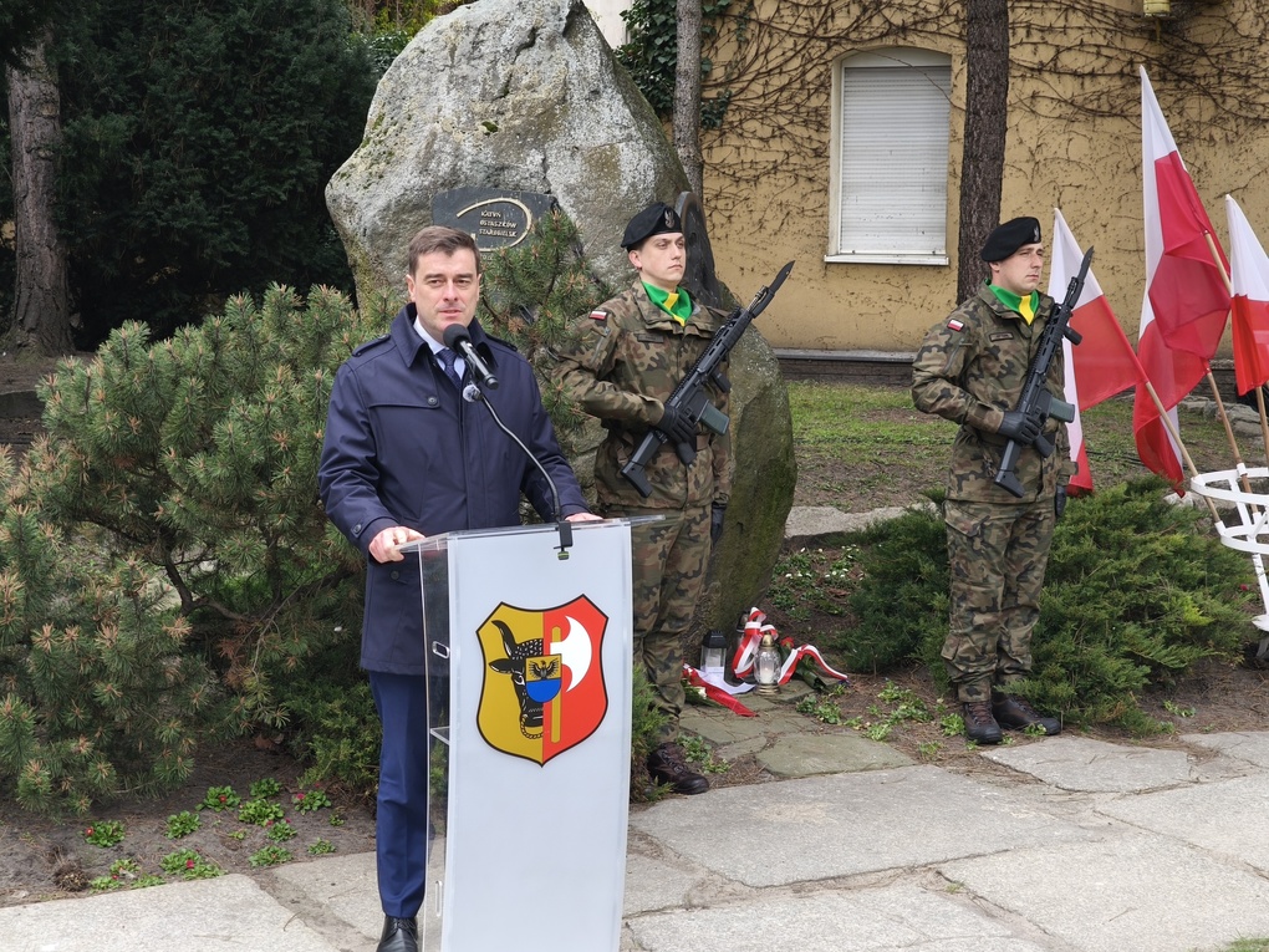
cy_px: 476
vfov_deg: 24.4
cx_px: 634
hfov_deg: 32.2
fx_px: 2200
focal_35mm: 60
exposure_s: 1/100
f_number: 2
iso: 64
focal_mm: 8.8
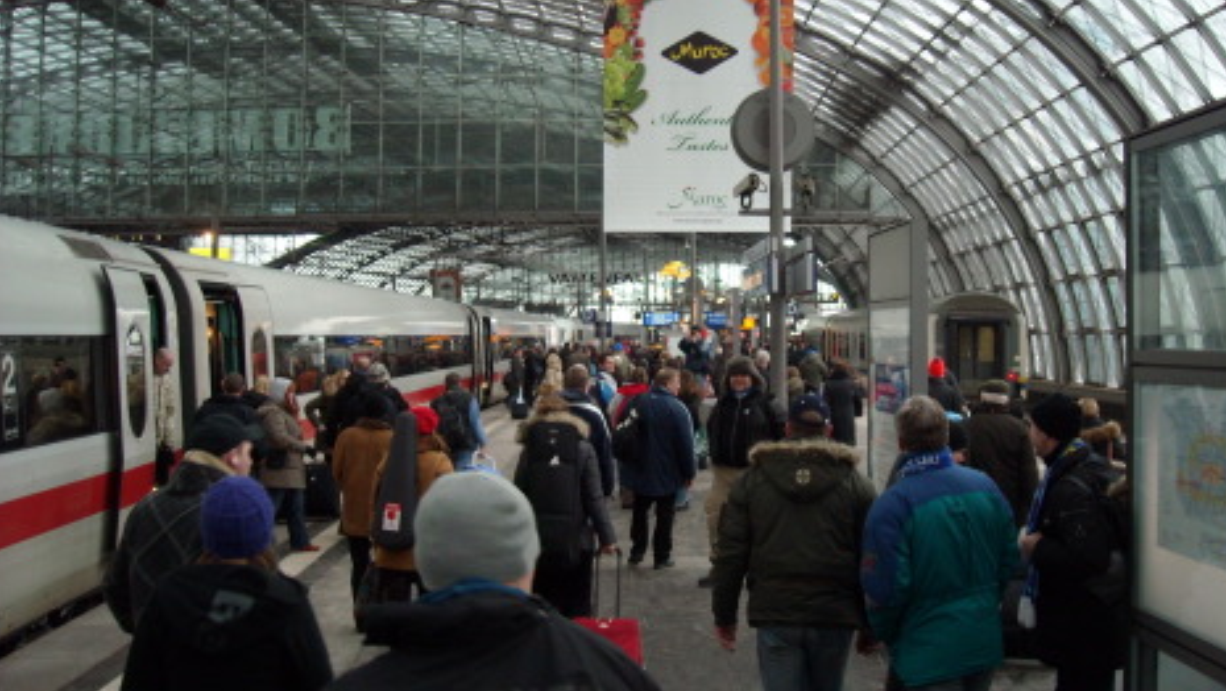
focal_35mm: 41
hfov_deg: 49.4
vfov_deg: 29.0
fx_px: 1333
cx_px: 649
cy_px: 299
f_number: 2.8
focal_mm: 5.7
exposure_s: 1/60
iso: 191
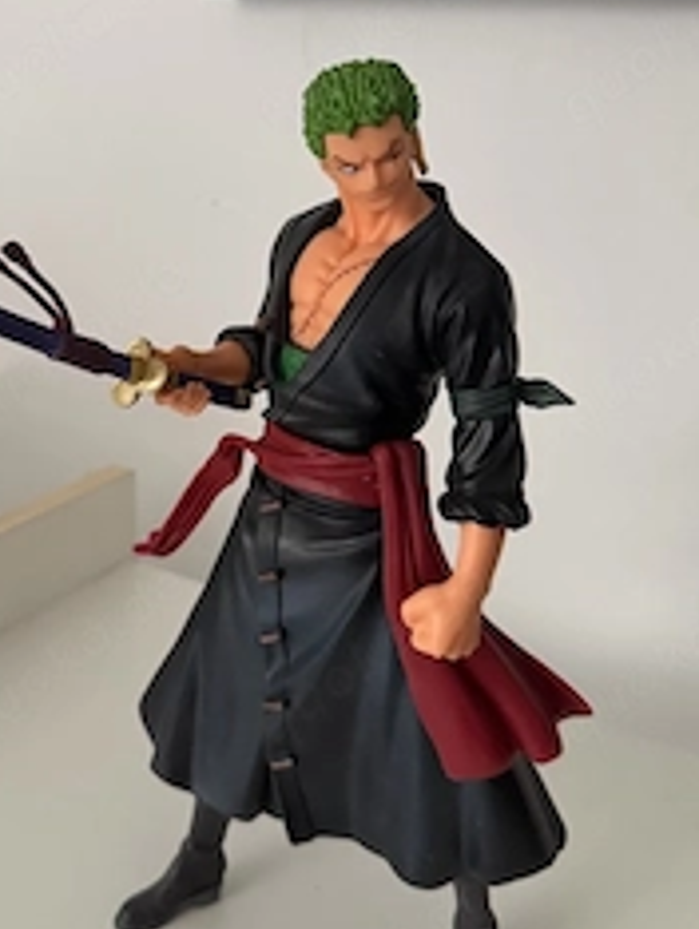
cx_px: 155
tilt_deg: -17.6
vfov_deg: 45.6
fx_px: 1102
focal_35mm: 41
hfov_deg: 34.3
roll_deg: -0.8
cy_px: 389
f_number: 1.78
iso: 800
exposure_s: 1/48
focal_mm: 6.76
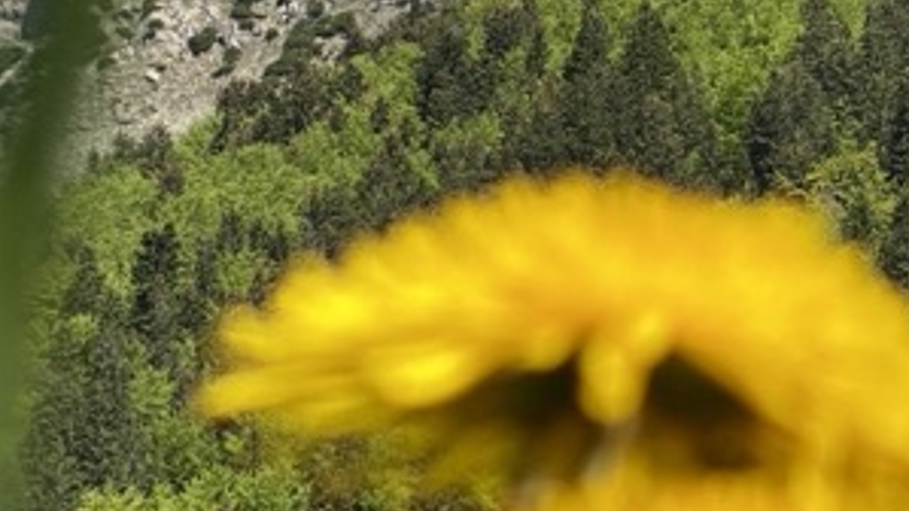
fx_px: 4675
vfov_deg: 6.3
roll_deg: +4.1
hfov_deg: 10.8
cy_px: 167
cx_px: 1213
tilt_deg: +13.1
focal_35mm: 194
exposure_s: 1/1089
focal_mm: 6
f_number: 2
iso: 20
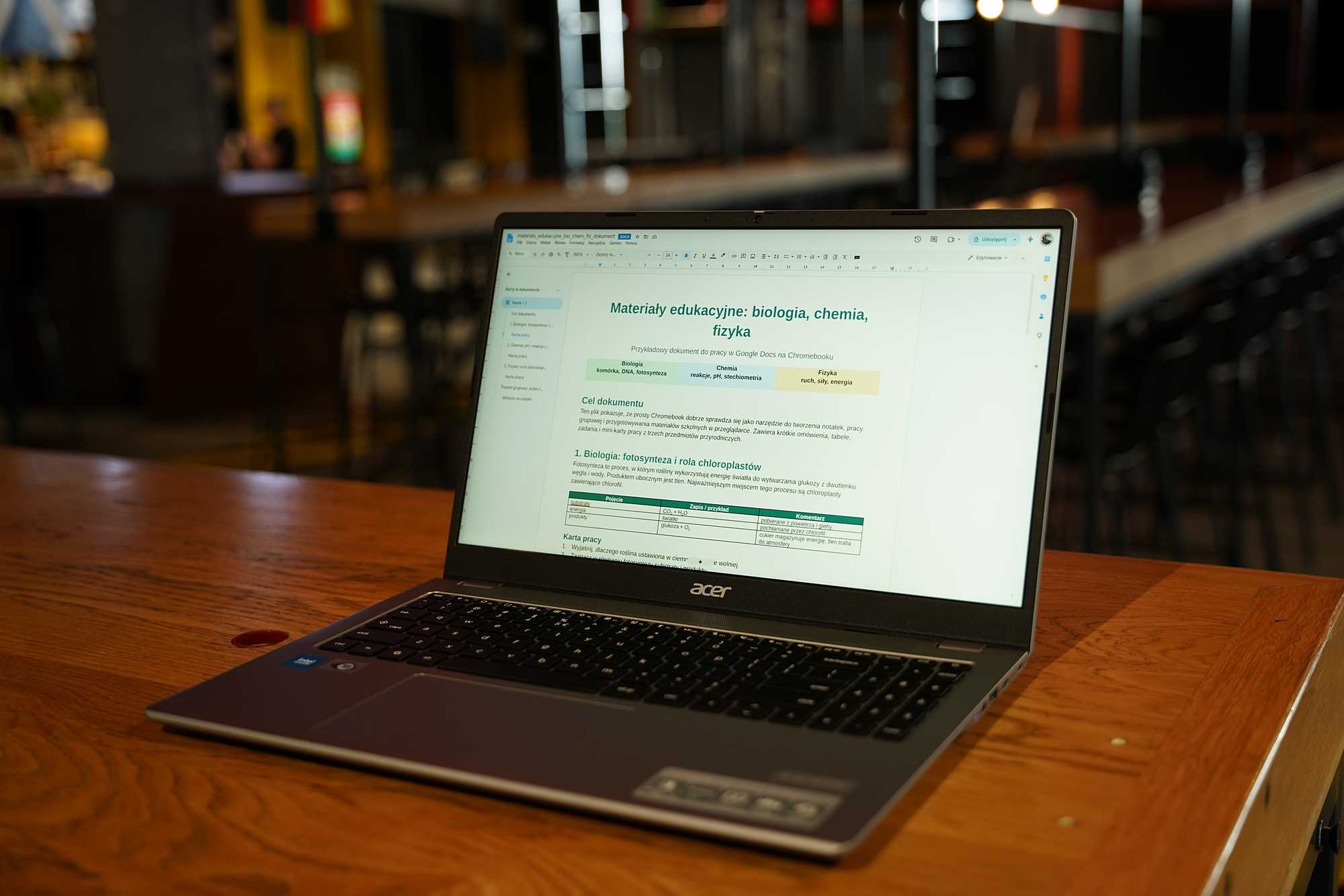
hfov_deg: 46.6
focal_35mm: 42
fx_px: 1560
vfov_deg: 32.0
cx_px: 672
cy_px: 448
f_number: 3.2
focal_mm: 41.8
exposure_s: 1/50
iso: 500
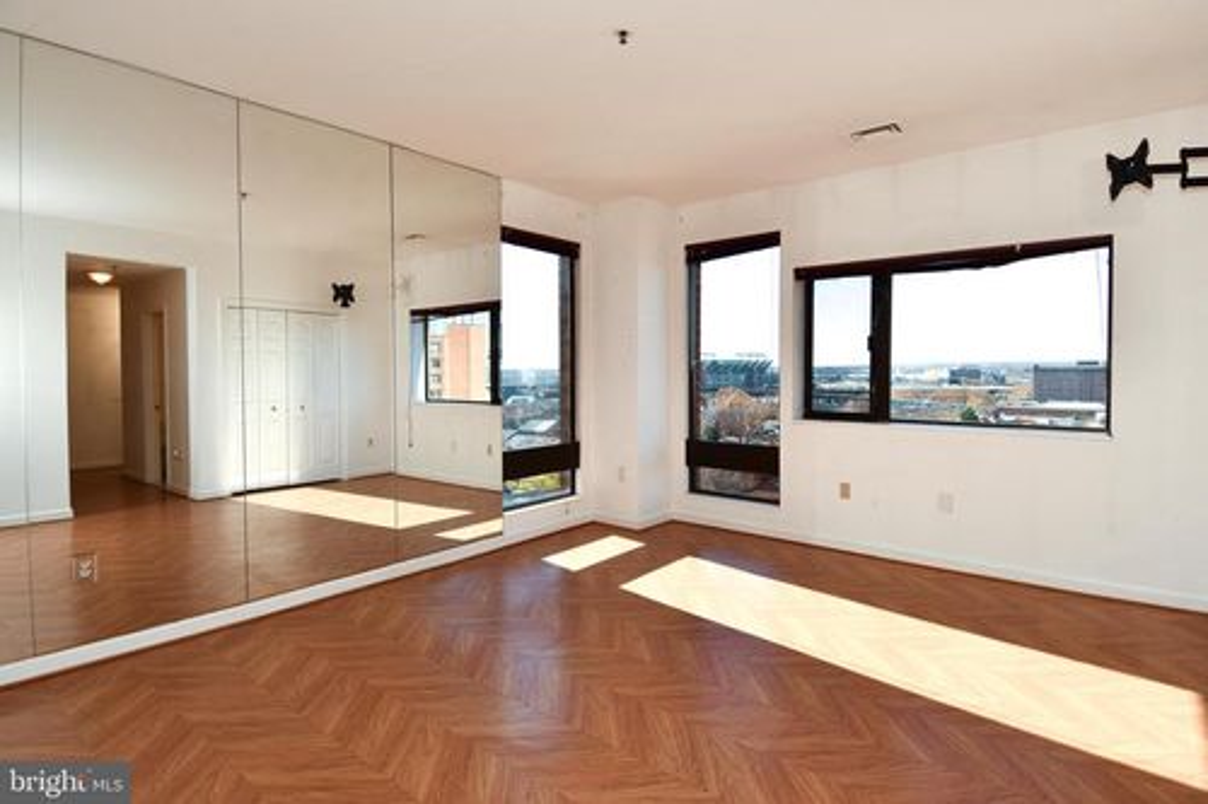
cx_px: 604
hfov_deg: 90.0
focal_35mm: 18
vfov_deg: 67.3
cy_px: 402
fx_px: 604
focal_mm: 12
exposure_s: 1/125
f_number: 5.6
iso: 110
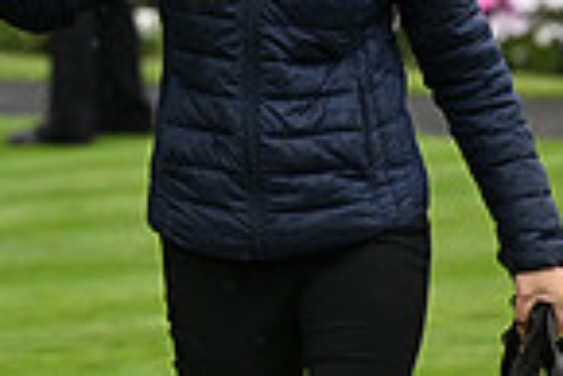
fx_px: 12492
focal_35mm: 798
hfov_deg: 2.6
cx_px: -248
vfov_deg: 1.7
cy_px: -370
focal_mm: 200
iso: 1000
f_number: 5
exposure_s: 1/2500
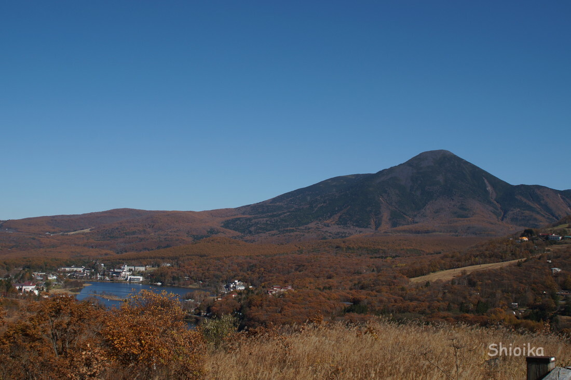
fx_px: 665
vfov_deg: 31.8
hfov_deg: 46.4
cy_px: 190
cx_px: 286
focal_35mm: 42
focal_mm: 28
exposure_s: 1/250
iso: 100
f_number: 10
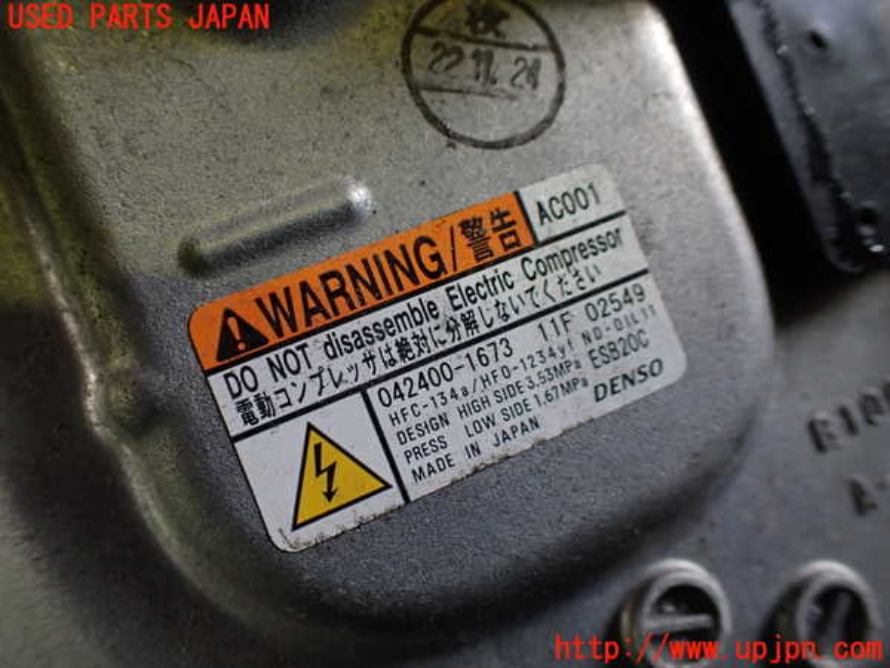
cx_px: 445
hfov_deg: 60.0
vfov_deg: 46.8
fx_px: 771
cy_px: 334
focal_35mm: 30
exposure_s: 1/125
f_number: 2.3
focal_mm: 5.4
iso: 400
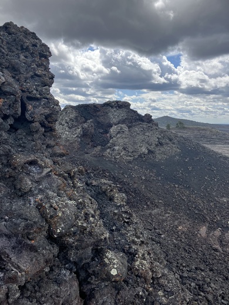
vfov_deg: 63.4
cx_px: 114
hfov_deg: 49.7
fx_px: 247
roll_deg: +0.4
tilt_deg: -6.8
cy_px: 152
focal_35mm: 28
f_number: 1.8
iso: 32
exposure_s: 1/1499
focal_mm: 3.99
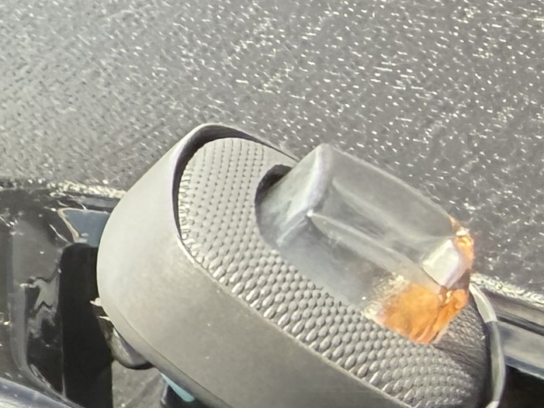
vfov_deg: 9.1
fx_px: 2169
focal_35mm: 138
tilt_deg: -17.3
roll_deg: +38.3
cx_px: -933
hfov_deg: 11.0
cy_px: 1139
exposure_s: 1/199
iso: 64
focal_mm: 2.22
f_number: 2.2
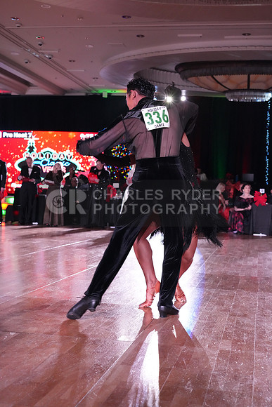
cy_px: 204
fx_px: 578
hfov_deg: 26.5
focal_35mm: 51
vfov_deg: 38.9
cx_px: 136
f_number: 5
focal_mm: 51
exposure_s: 1/320
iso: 6400
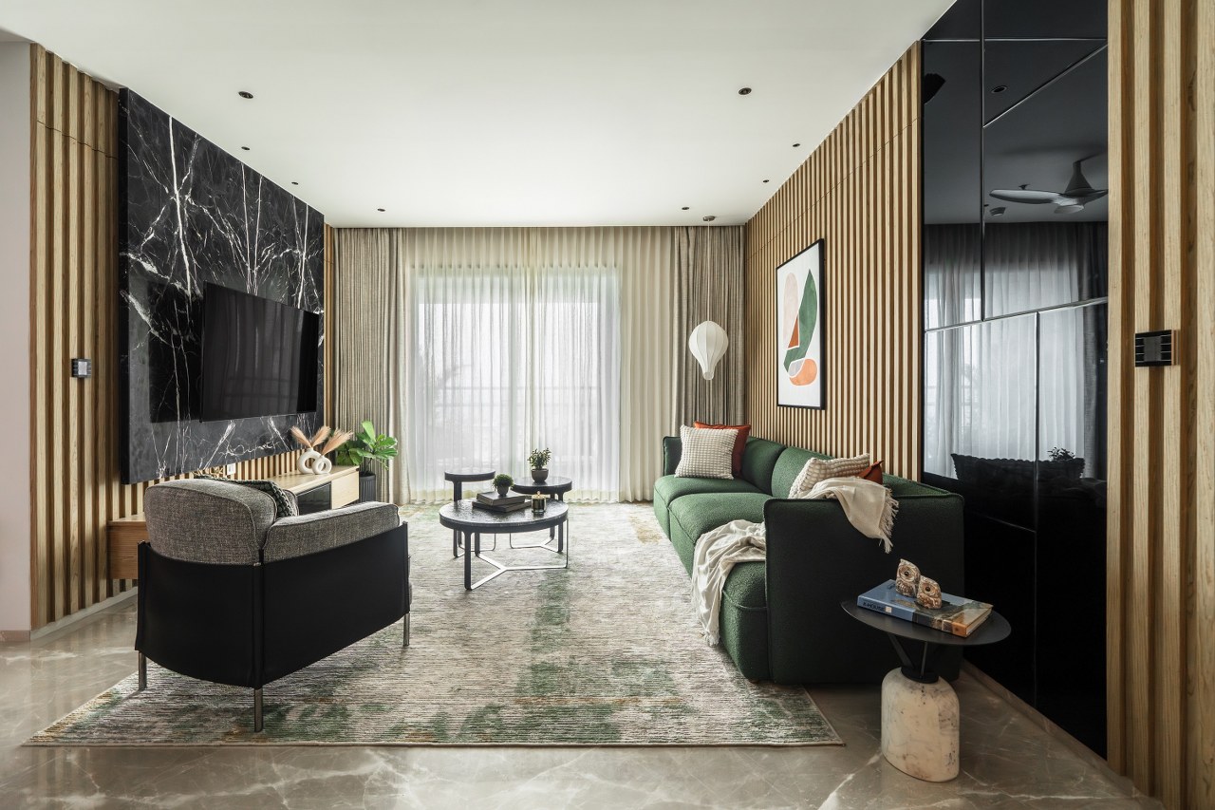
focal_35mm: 16
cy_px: 405
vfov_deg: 73.7
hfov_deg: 96.7
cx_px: 608
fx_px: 540
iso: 1000
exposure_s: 1
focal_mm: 16
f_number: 8
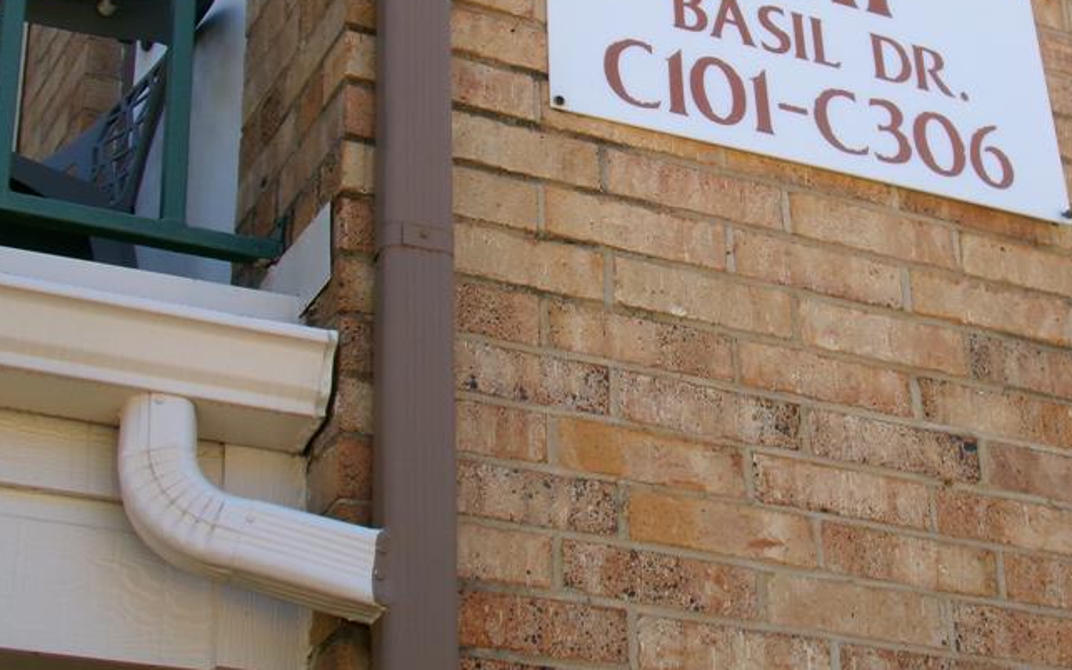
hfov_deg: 25.3
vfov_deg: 16.1
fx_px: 2367
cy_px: 192
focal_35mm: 81
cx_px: 790
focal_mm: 8.5
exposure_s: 1/240
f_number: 4.2
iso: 100
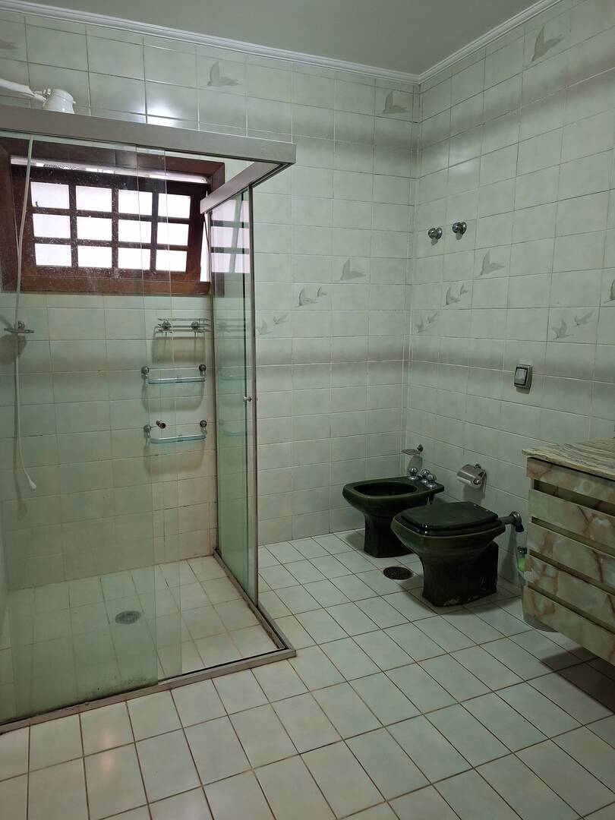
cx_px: 308
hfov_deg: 58.9
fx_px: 545
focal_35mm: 23
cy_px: 410
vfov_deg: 73.9
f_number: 1.8
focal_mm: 5.54
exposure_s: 1/60
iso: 320
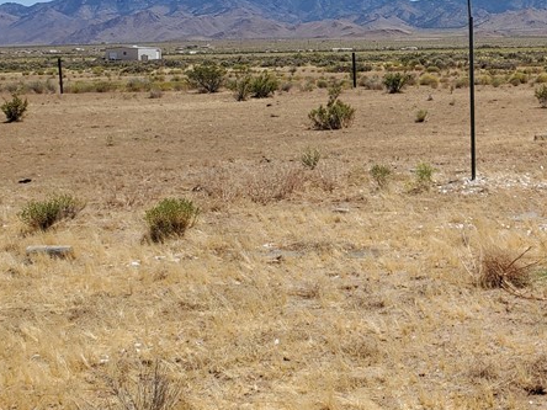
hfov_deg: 30.7
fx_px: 948
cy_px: 98
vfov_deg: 24.1
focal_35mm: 60
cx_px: 499
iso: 50
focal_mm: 4.3
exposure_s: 1/2198
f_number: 2.4
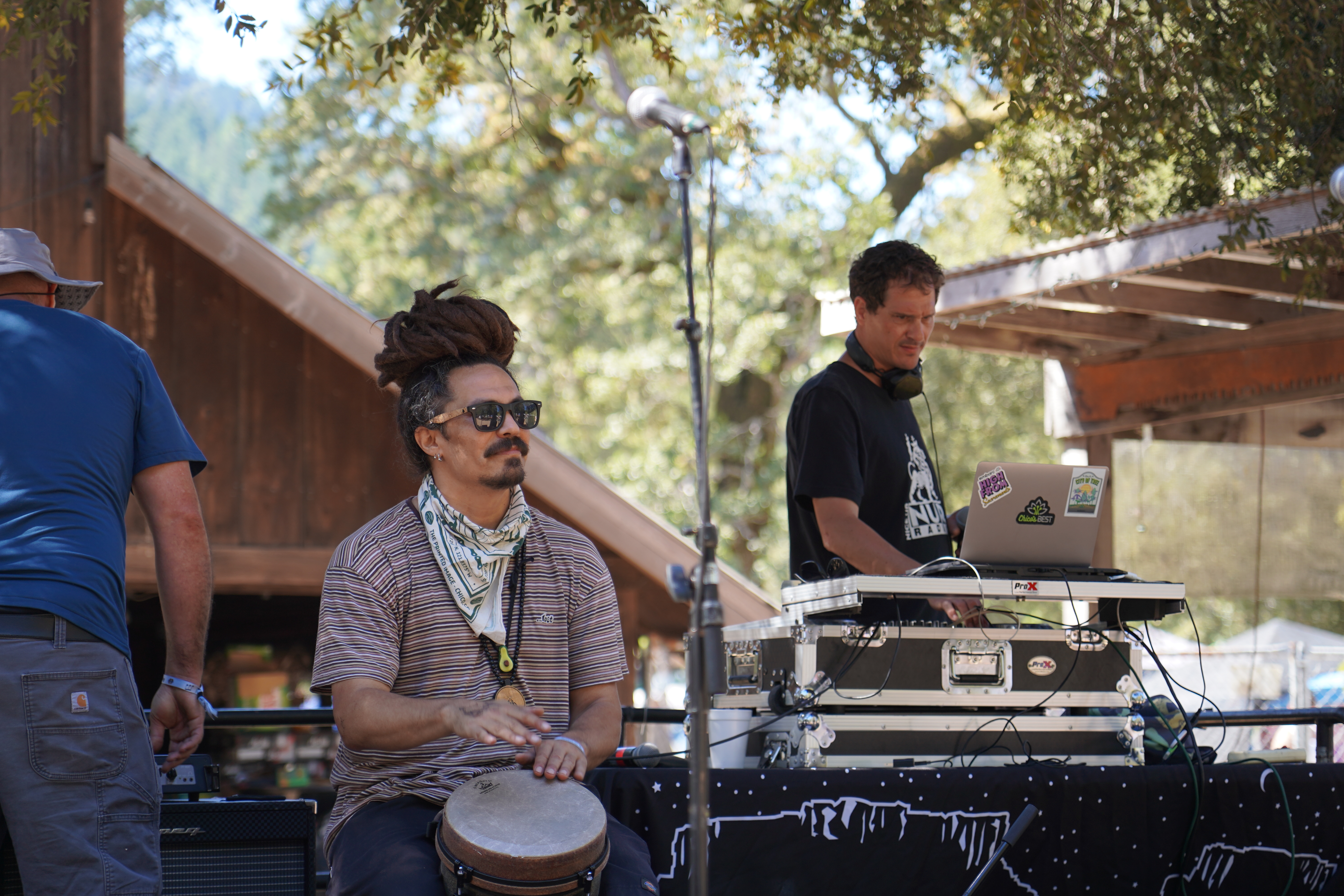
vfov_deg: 13.0
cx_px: 672
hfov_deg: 19.5
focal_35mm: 105
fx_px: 3920
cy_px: 448
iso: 200
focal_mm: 105
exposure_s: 1/160
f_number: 4
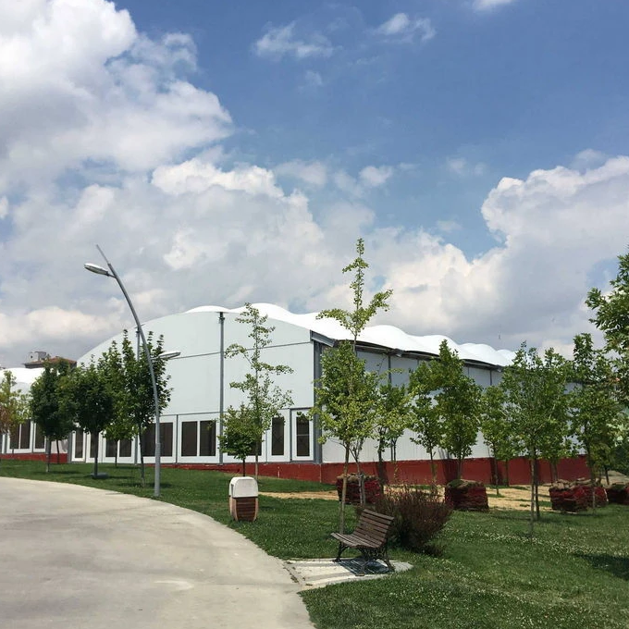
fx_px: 781
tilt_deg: +10.2
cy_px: 333
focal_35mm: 38
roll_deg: +0.1
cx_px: 327
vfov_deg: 43.8
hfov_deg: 43.8
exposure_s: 1/2747
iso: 25
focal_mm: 4.15
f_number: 2.2
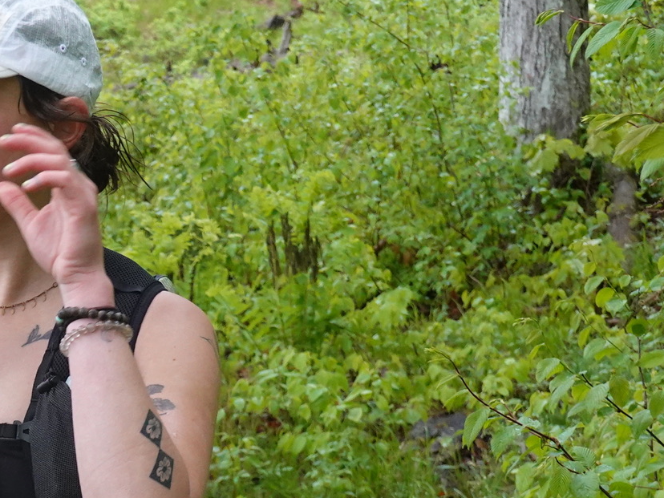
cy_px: 464
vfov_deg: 12.8
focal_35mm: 115
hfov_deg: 16.5
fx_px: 2206
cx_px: -91
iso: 1000
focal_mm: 15.9
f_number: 4
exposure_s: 1/250
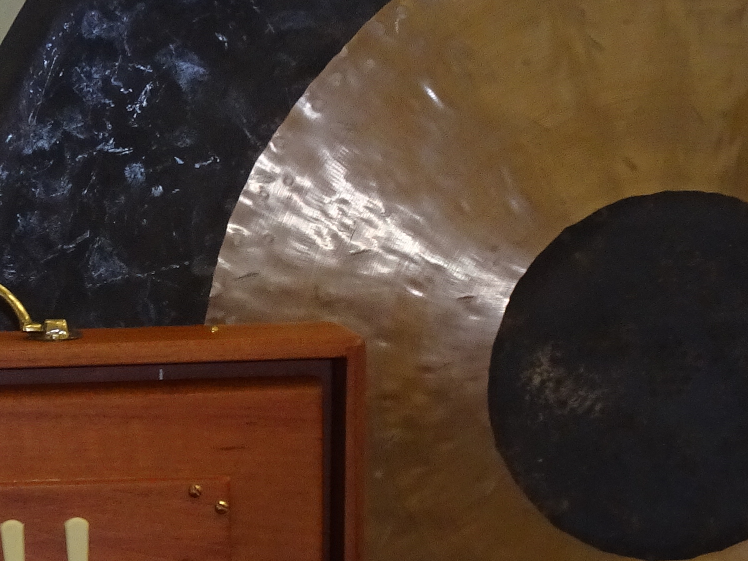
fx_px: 2830
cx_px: -187
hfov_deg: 14.5
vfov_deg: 11.2
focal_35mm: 131
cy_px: 576
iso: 200
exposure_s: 1/40
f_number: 4
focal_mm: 6.8
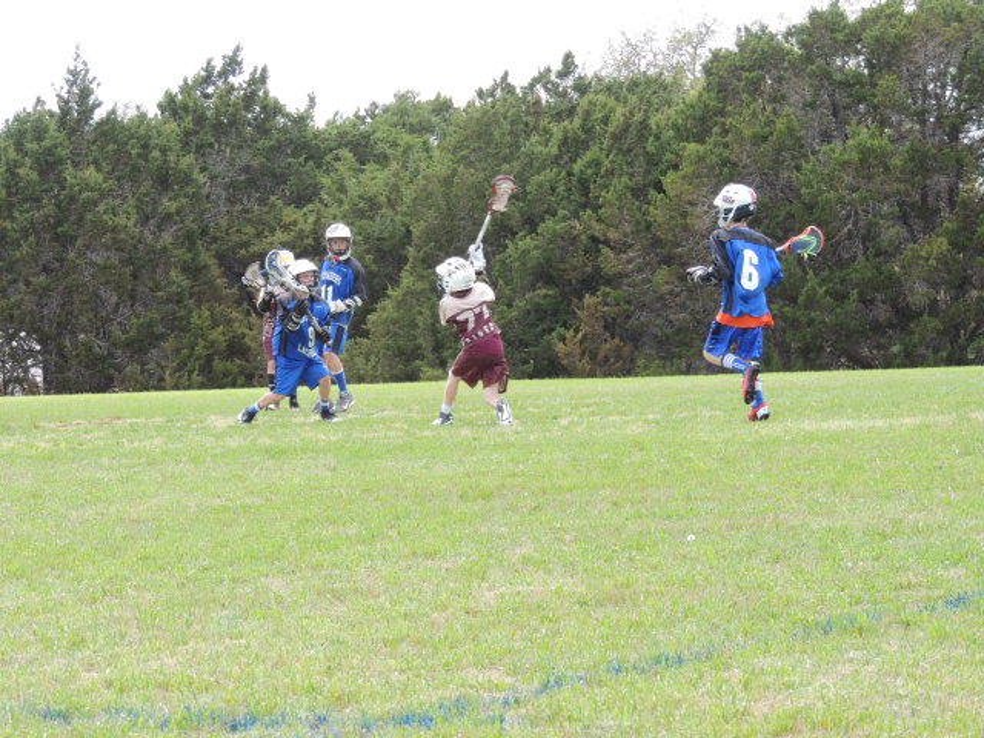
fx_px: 3838
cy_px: 369
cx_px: 492
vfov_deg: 11.0
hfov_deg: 14.6
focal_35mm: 135
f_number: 4.3
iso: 280
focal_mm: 24
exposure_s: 1/500
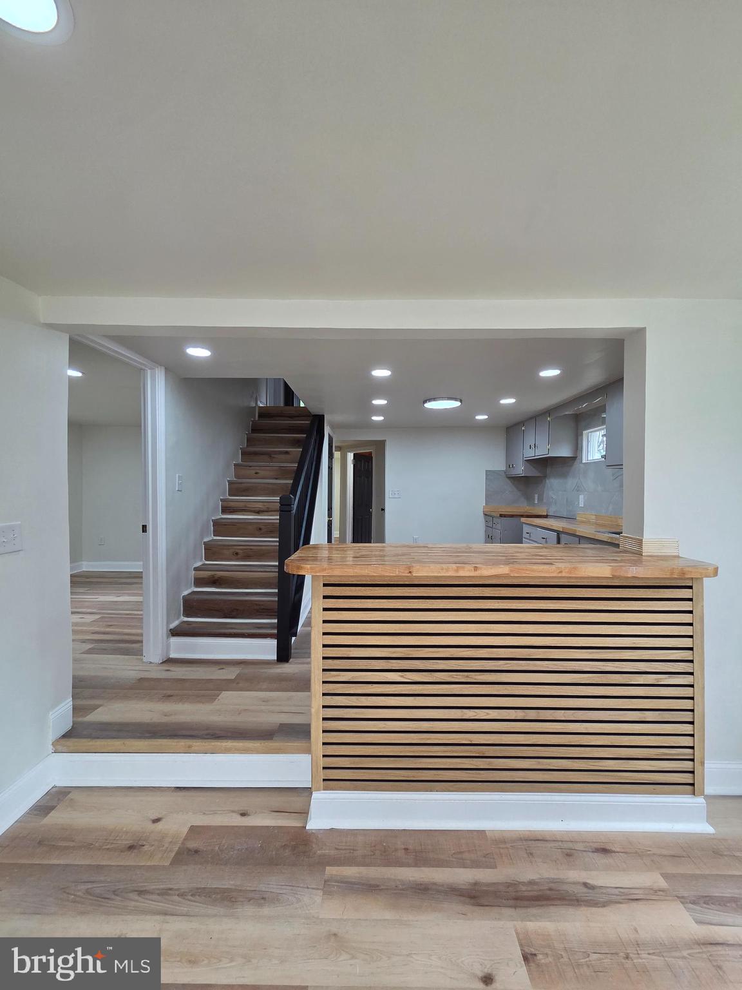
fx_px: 372
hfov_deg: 89.9
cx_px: 371
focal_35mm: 13
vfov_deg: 106.2
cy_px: 495
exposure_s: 1/120
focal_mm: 2.2
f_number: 2.2
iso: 160
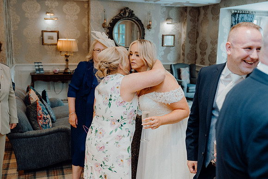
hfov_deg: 50.7
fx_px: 283
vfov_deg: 35.1
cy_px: 90
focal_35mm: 38
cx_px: 134
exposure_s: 1/160
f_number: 3.5
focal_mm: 38
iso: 2000
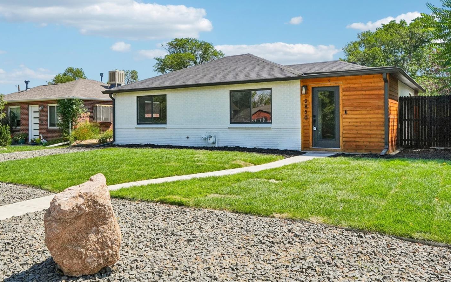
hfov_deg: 61.1
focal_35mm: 31
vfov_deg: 40.5
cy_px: 122
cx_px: 200
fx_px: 381
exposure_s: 1/2000
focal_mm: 18
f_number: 8
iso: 800
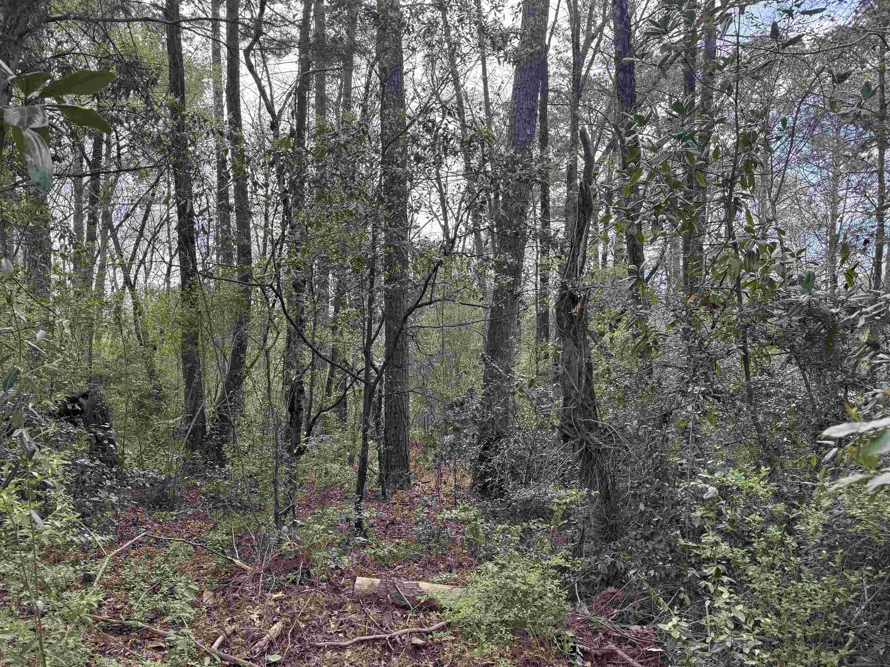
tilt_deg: -2.5
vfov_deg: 51.3
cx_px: 420
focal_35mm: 27
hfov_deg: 65.3
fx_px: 694
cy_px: 361
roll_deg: -0.2
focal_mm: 6.76
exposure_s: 1/301
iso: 80
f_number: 1.78
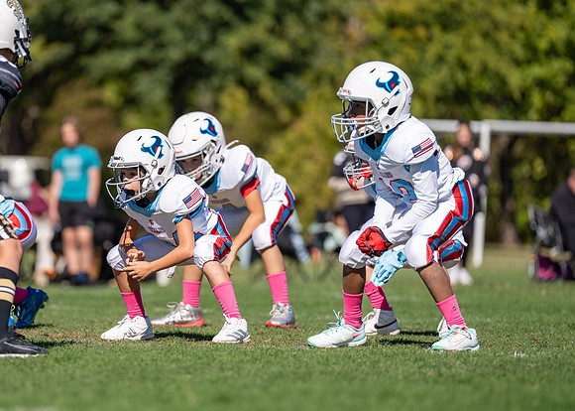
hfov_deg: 7.0
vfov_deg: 5.0
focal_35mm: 289
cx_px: 161
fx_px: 4717
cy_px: 191
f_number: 2.8
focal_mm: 200
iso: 100
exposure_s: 1/2500
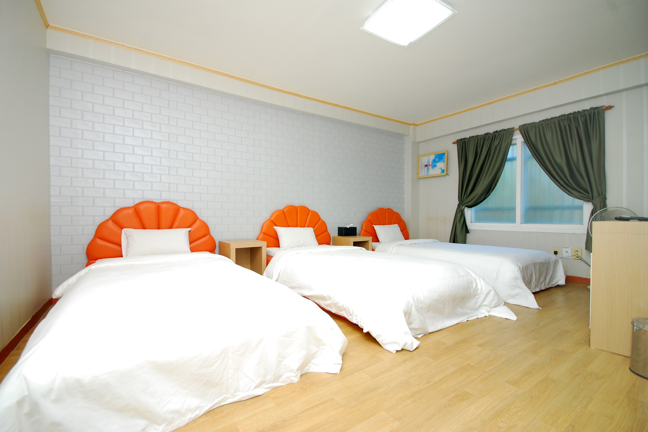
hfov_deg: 100.4
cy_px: 216
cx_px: 324
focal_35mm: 15
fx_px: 270
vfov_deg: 77.3
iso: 320
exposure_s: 1/30
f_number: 4
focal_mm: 10
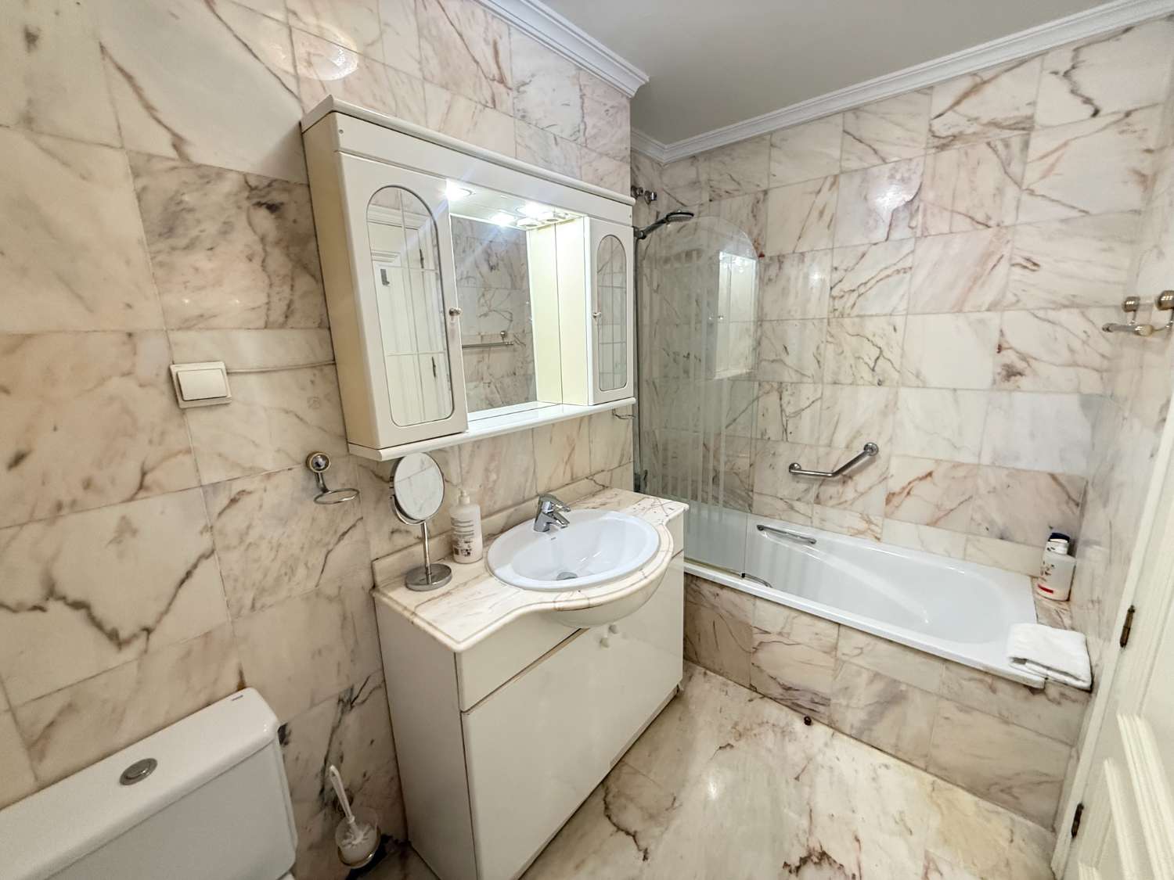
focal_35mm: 14
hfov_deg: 102.1
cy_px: 440
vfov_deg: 85.7
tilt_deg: -13.0
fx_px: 475
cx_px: 587
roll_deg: +1.7
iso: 500
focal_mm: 2.22
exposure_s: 1/50
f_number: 2.2
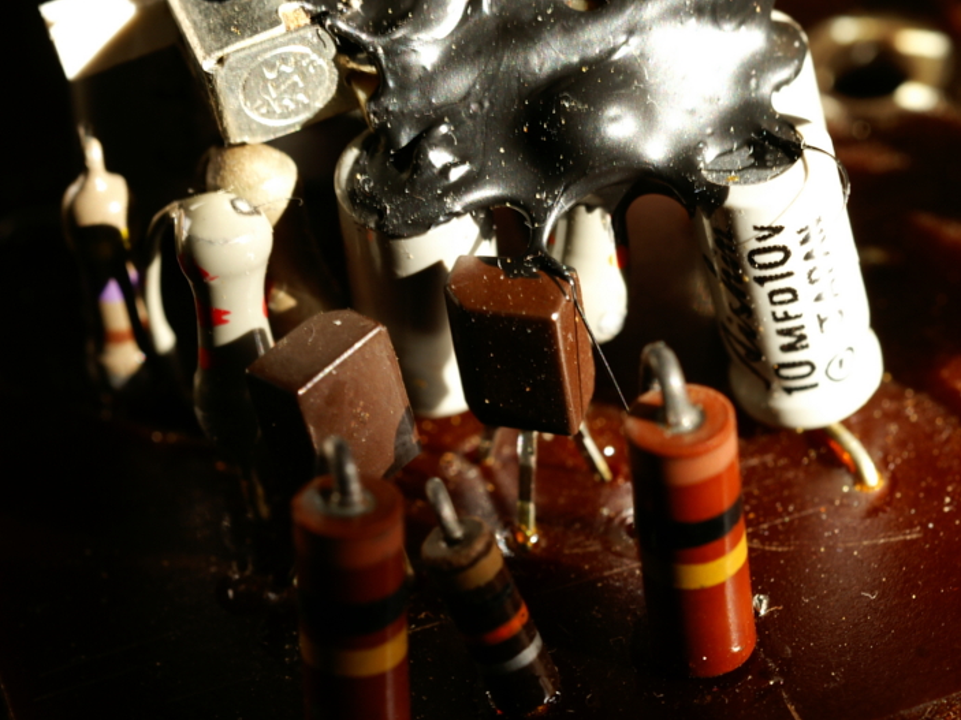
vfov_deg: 18.0
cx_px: 446
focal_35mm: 82
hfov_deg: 23.8
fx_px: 2276
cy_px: 358
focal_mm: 50
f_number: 9
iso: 200
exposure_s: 1/25
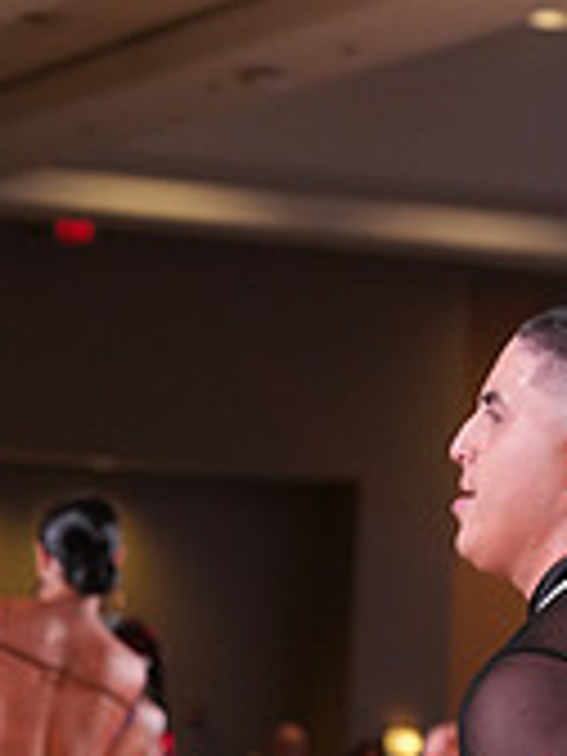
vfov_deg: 7.8
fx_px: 5504
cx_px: 461
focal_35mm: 252
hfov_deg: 5.9
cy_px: 1012
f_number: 4
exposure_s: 1/320
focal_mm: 76
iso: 2000
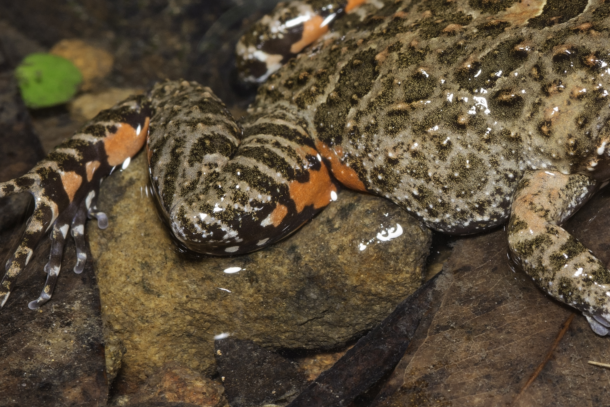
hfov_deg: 12.4
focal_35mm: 166
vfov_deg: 8.3
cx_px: 413
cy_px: 138
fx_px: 2814
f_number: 18
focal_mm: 105
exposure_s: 1/320
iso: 500
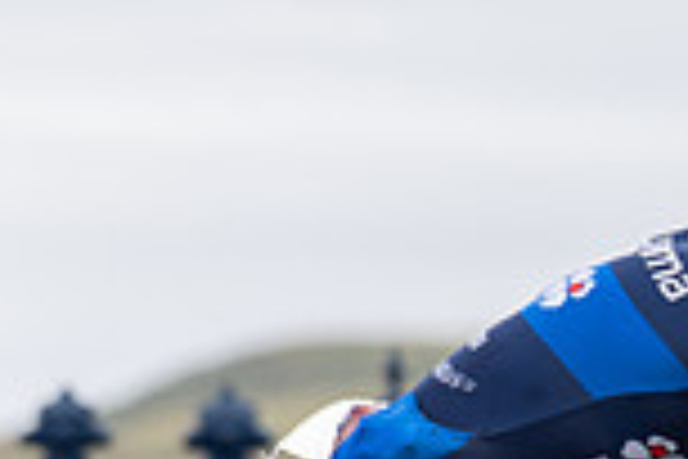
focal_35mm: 378
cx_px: -558
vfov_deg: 3.6
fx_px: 7223
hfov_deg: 5.4
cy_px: 241
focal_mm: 100
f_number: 3.5
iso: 320
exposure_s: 1/1000
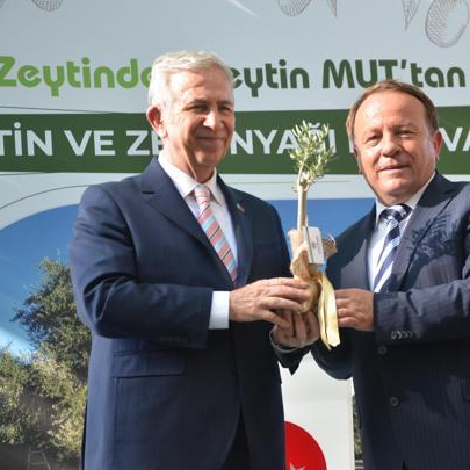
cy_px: 234
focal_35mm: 101
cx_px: 324
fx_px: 1551
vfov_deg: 17.2
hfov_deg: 17.2
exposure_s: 1/60
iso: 400
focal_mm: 52
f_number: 5
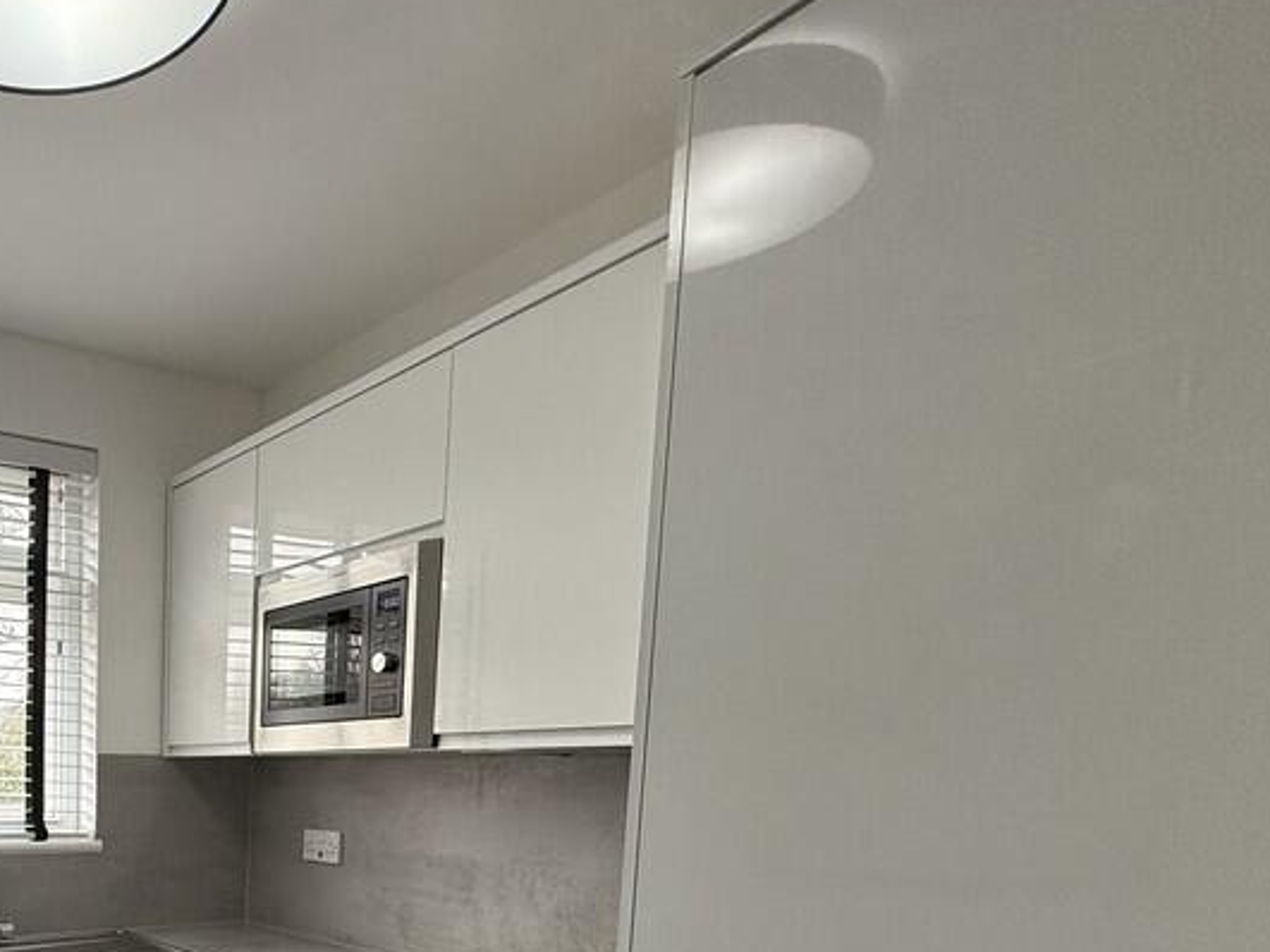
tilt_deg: -6.6
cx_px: 98
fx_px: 990
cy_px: 887
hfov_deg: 55.5
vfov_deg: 45.6
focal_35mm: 27
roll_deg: -0.8
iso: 160
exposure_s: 1/99
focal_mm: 2.22
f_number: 2.2
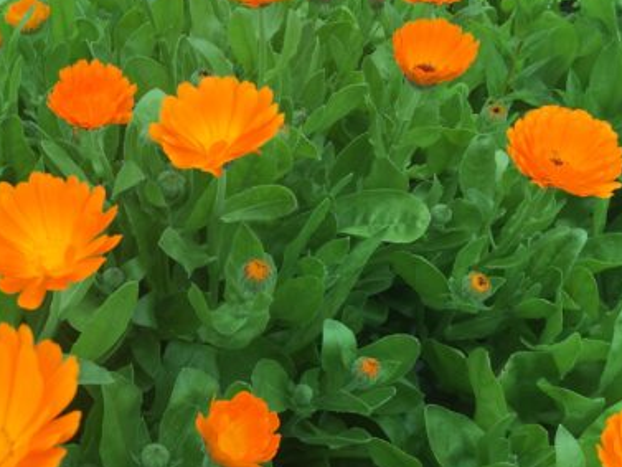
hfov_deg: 31.6
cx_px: 99
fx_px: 1060
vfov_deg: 24.8
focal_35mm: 59
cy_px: 266
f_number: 2.2
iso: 32
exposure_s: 1/388
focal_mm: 4.15
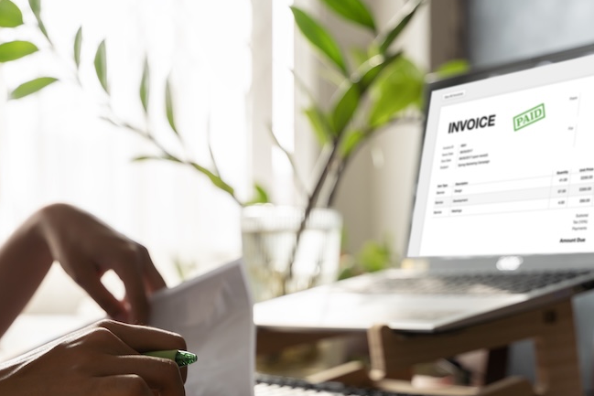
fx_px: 1221
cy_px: 295
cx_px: 275
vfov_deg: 18.3
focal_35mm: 74
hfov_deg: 27.3
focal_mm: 48
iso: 320
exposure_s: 1/160
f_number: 4
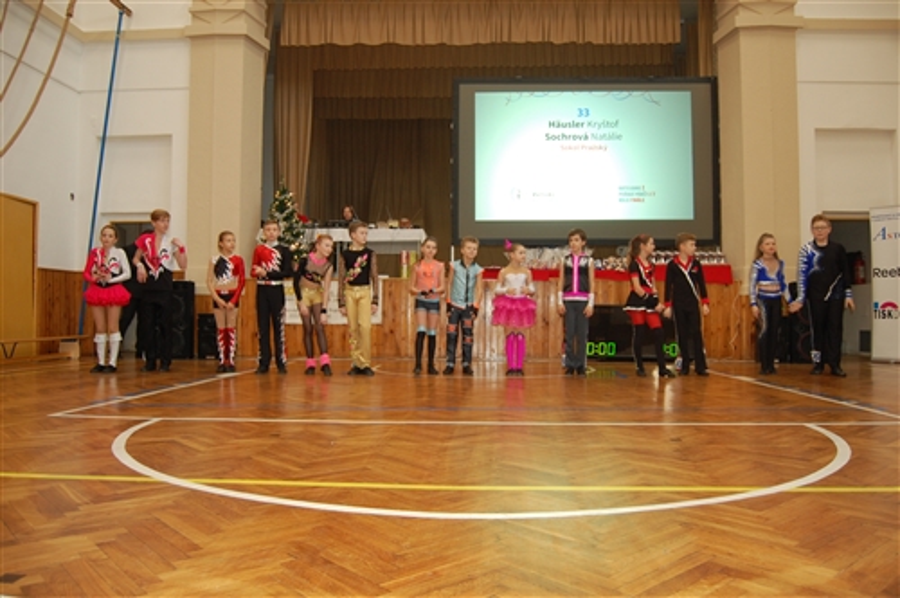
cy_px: 299
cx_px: 450
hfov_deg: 67.4
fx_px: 674
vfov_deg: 47.8
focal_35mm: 27
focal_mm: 18
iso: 400
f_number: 3.5
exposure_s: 1/60
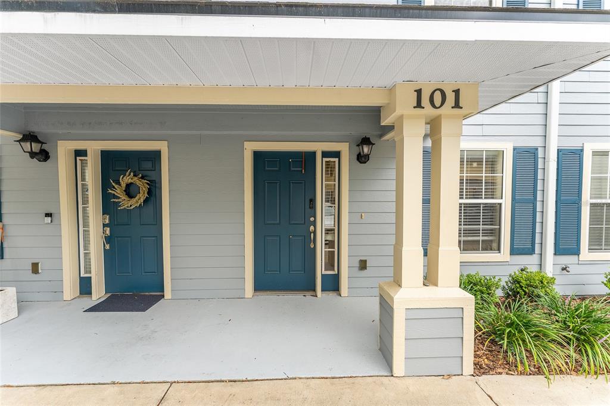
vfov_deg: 81.2
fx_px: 237
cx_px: 305
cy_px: 203
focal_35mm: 14
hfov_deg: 104.3
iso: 400
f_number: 7.1
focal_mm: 14
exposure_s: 1/100
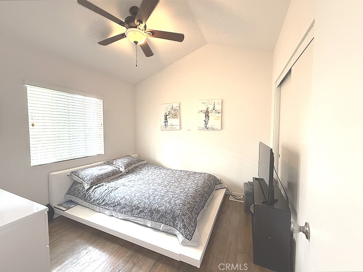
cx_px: 182
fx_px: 147
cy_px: 136
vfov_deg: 85.7
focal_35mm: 14
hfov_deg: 102.1
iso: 400
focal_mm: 2.22
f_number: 2.2
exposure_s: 1/120
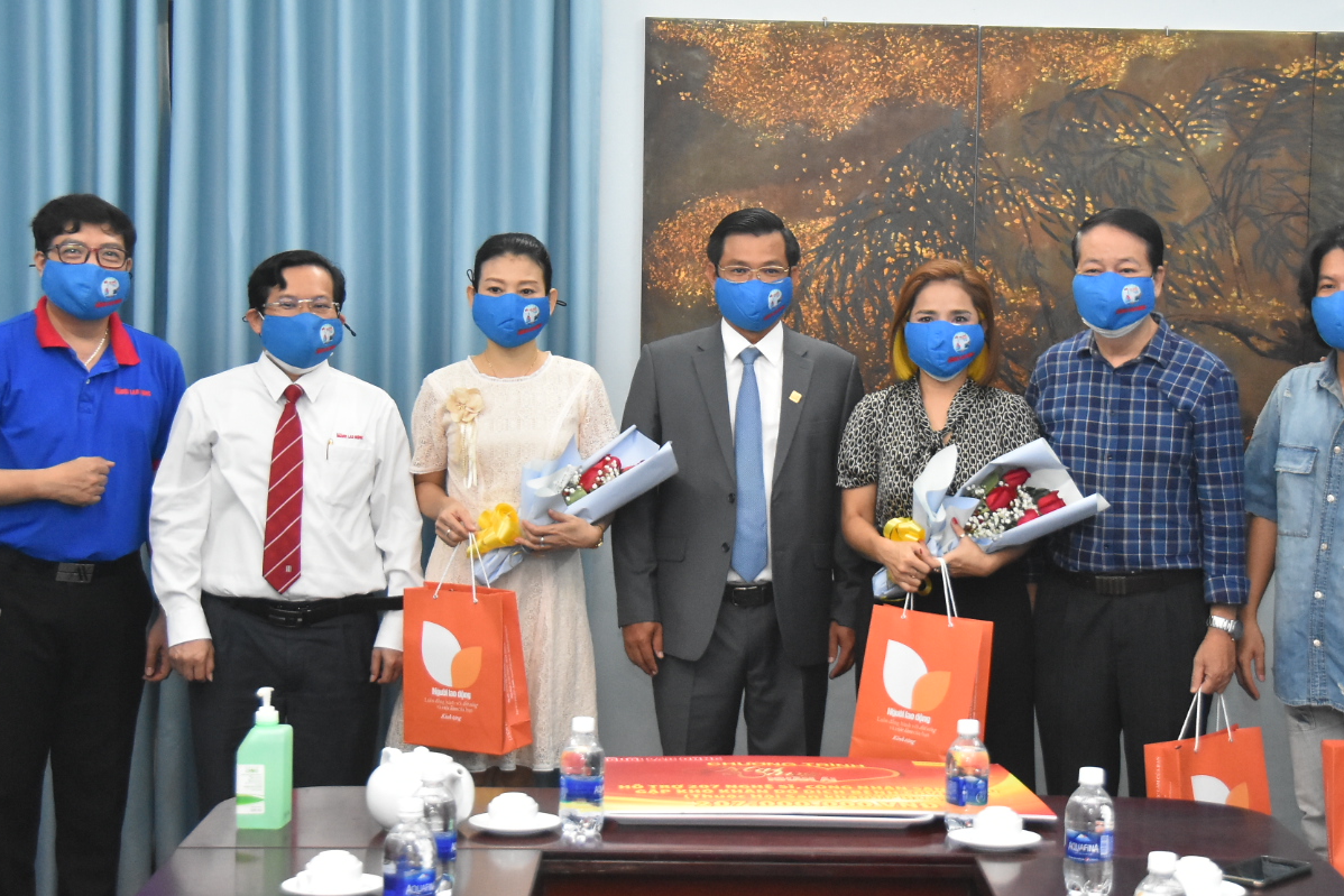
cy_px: 444
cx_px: 838
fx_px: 2725
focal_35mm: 73
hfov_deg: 27.6
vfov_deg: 18.7
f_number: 4.2
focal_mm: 36
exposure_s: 1/125
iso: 3200
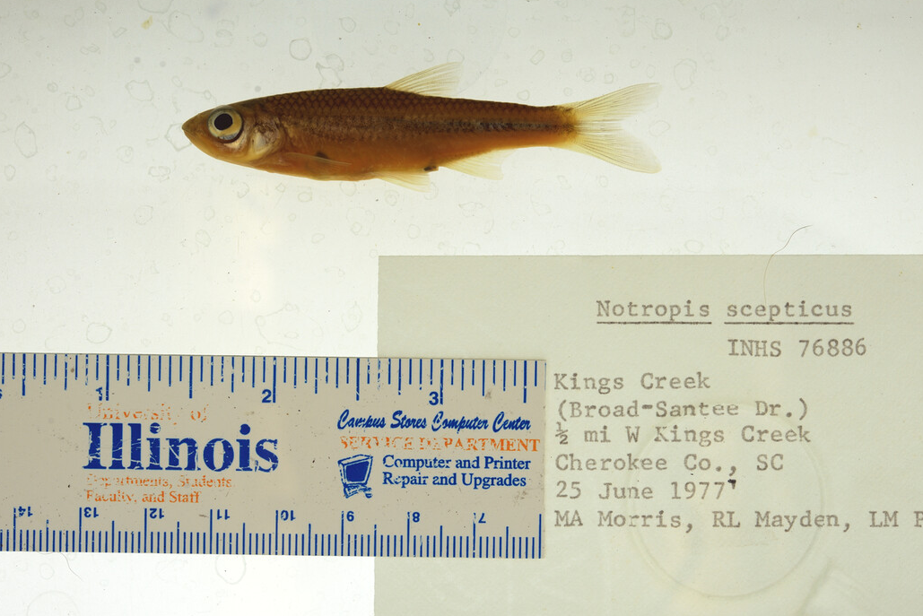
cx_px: 454
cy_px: 346
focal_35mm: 70
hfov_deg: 28.8
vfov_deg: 19.5
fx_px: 1795
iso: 100
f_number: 10
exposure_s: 1/200
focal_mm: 60
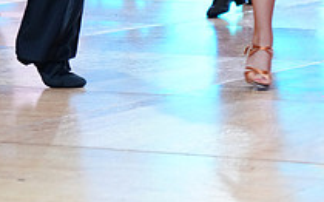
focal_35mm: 296
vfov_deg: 4.4
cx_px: 169
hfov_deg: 7.1
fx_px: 2612
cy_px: -208
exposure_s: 1/250
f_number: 4
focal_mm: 105
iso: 2000
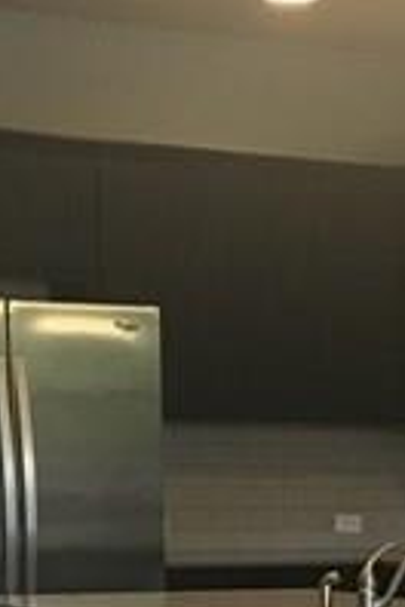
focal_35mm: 156
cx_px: 773
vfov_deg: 12.6
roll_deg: -1.0
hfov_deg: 8.4
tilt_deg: -9.3
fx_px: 2632
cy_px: 880
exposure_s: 1/15
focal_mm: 4.15
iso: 40
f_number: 2.2
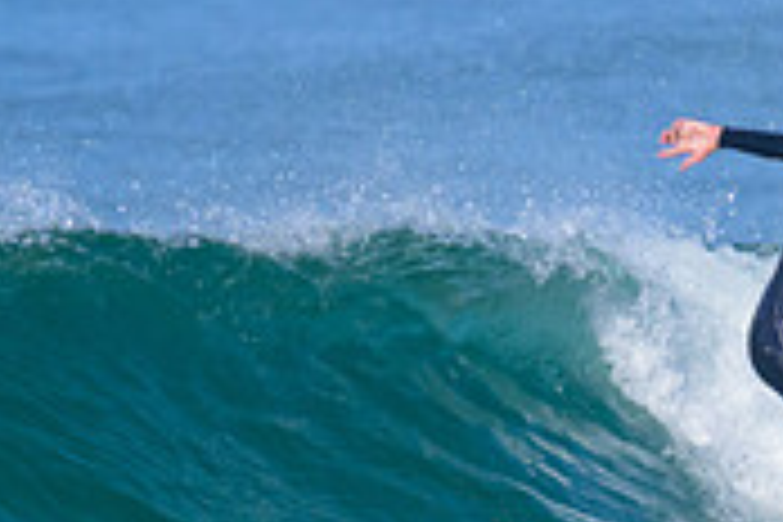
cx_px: 841
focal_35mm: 3580
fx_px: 77859
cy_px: 350
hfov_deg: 0.6
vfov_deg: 0.4
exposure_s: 1/2000
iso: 1800
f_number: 11
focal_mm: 800
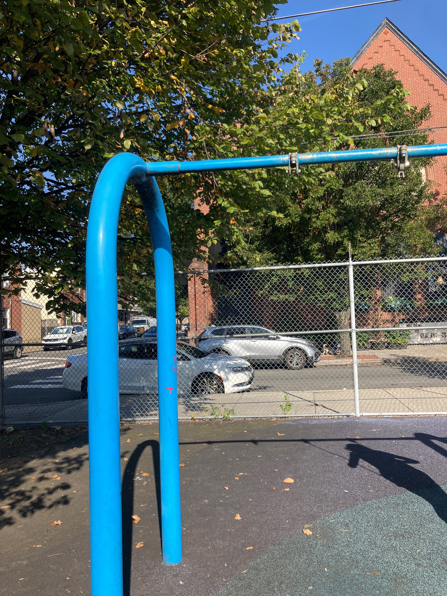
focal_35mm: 28
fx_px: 482
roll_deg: +1.3
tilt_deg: +3.8
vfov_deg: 63.4
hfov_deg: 49.7
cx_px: 224
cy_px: 298
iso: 32
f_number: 1.8
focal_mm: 3.99
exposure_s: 1/1130
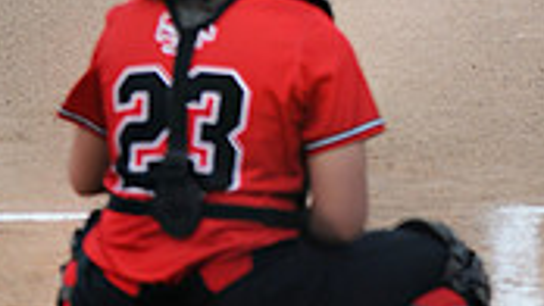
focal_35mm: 331
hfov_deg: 6.5
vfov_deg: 3.6
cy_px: -331
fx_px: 4776
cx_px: 421
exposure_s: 1/2000
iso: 1250
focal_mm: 122
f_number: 5
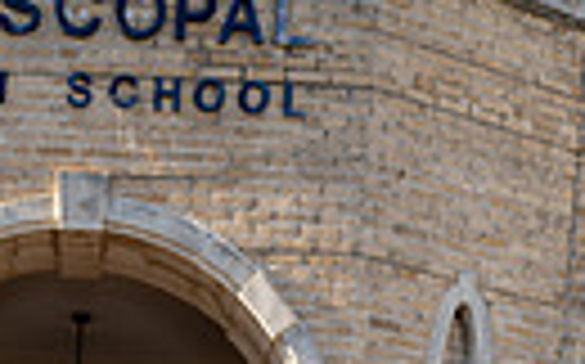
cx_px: 9
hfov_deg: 20.4
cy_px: 993
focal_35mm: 99
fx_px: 1577
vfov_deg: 10.5
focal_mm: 28
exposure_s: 1/250
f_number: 4
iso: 100
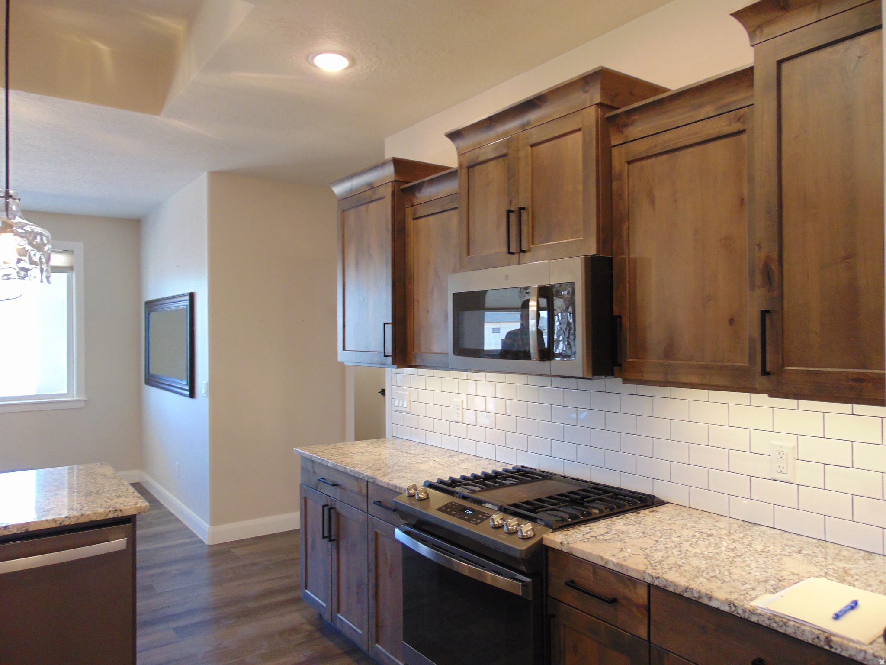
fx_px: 640
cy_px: 332
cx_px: 443
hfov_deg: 69.4
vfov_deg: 54.9
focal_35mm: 25
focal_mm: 4.5
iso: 160
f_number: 3
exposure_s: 1/30
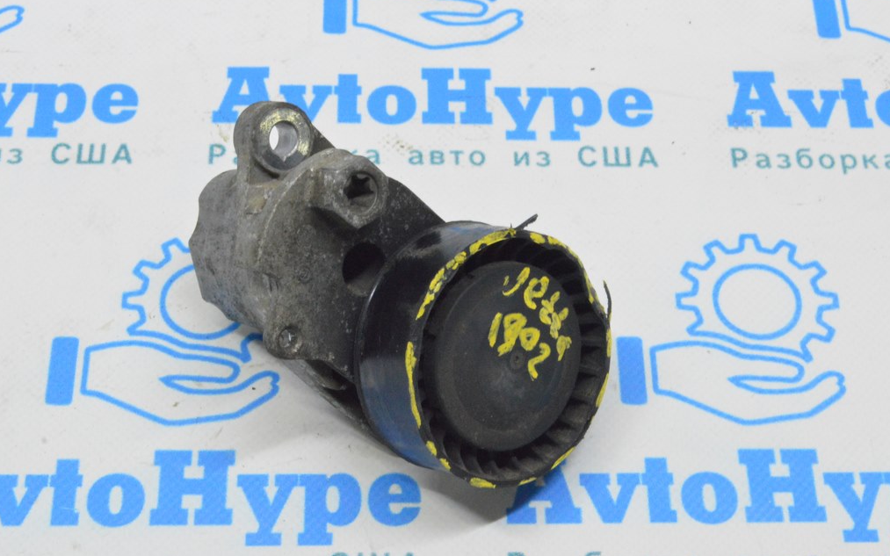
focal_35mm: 70
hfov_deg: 29.6
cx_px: 445
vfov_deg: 18.7
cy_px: 260
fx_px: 1686
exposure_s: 1/20
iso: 6400
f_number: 20
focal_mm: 45
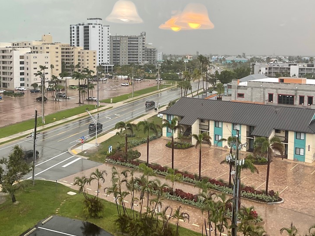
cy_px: 78
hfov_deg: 45.6
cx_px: 131
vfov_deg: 34.8
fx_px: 373
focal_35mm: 41
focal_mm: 3
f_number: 1.8
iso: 32
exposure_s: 1/120
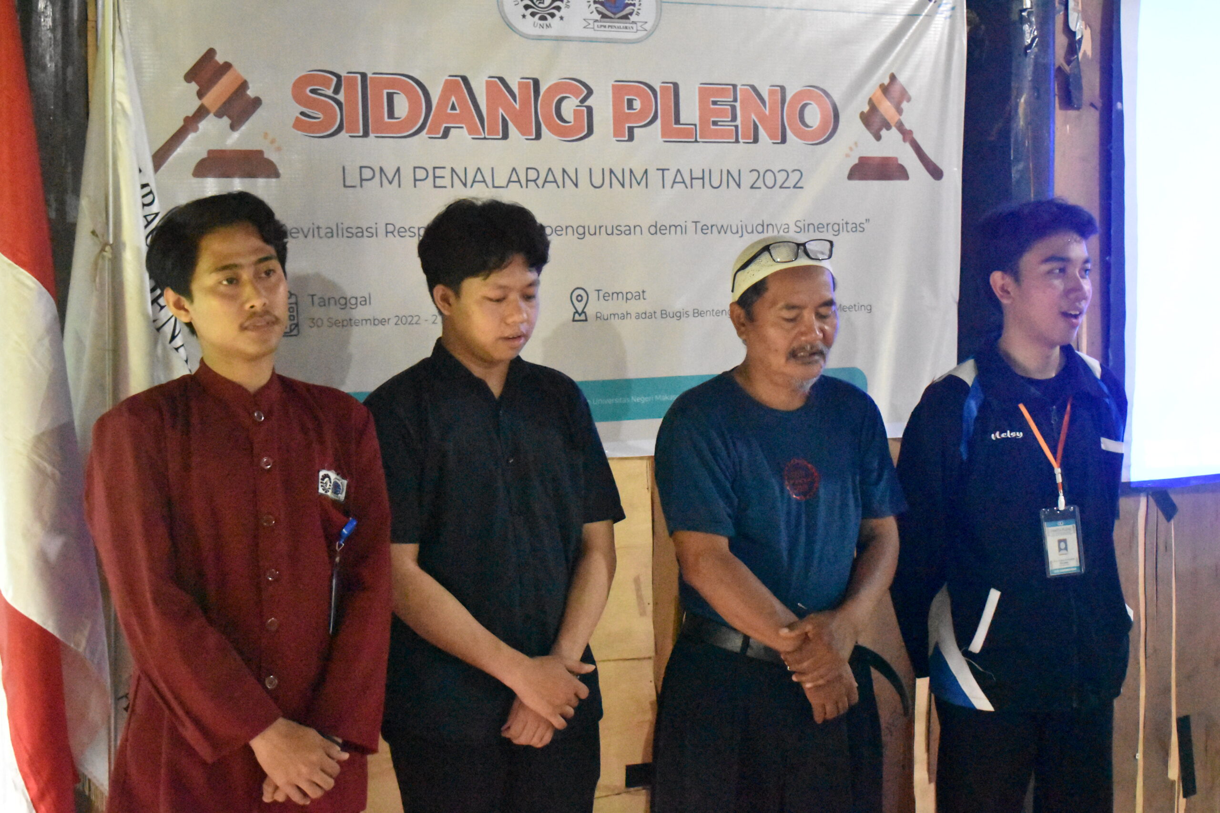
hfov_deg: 29.9
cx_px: 610
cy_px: 406
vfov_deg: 20.2
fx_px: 2287
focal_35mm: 68
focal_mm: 45
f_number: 5
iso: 20000
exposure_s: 1/80
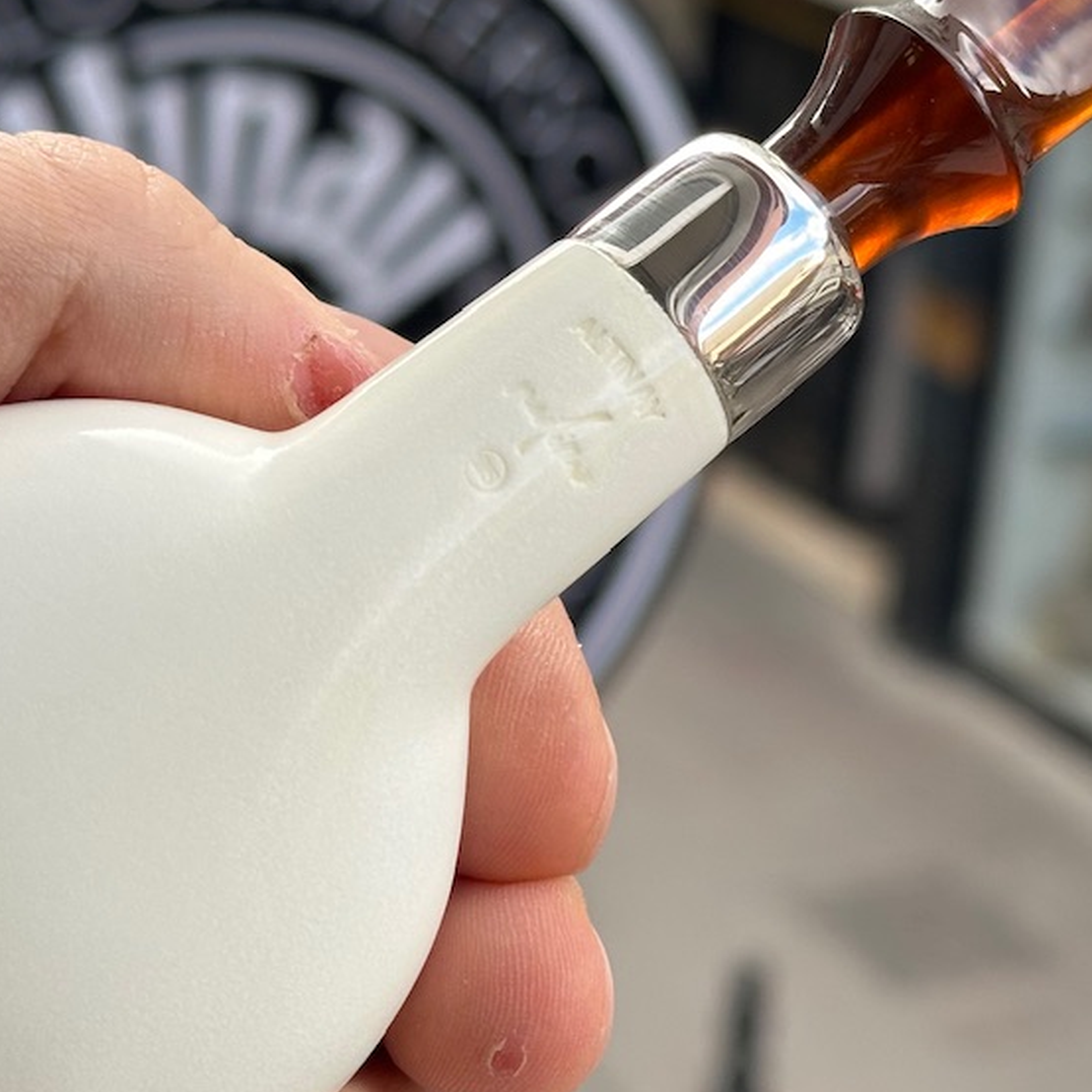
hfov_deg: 17.7
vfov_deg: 17.7
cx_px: 572
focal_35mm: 98
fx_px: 3498
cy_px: 382
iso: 64
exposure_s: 1/594
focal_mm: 6.86
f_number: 1.78
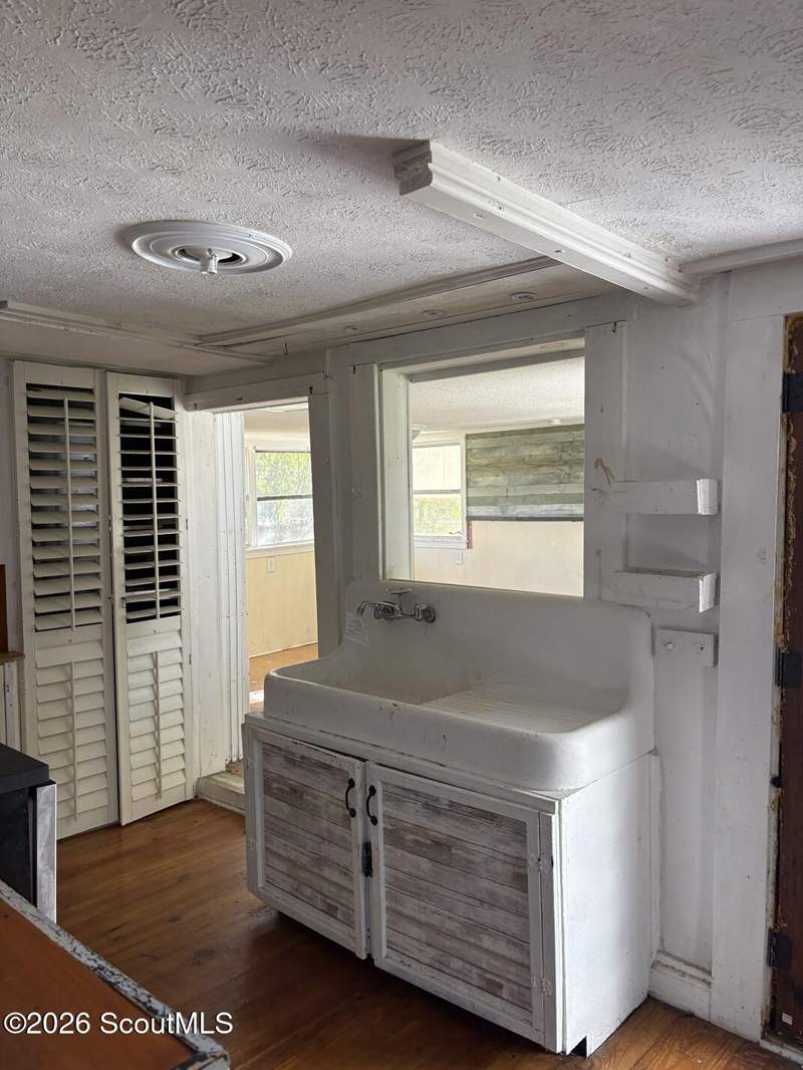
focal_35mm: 26
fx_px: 804
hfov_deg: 53.1
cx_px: 402
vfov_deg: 67.3
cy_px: 535
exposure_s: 1/93
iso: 125
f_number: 1.6
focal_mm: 5.96
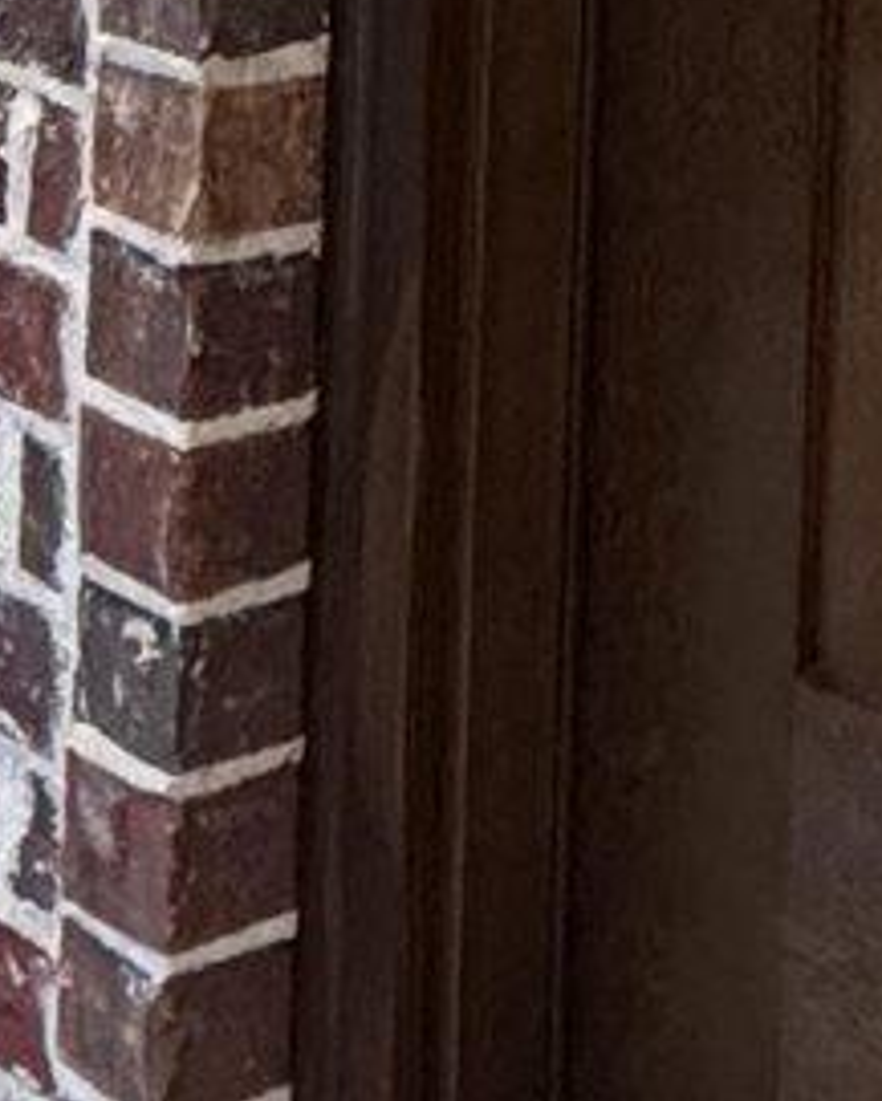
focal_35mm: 116
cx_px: -512
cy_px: -975
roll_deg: -2.0
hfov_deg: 12.5
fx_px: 3783
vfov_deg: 14.3
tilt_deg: -1.5
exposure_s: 1/60
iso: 320
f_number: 2.2
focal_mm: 2.22
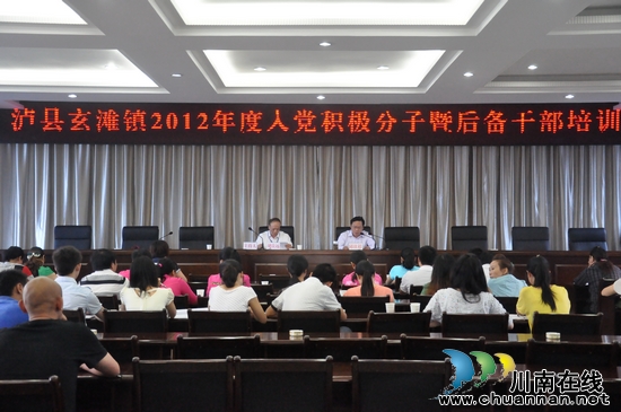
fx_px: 827
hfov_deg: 41.2
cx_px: 310
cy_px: 206
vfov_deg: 28.0
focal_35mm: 48
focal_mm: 32
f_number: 4.2
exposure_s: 1/250
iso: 3200
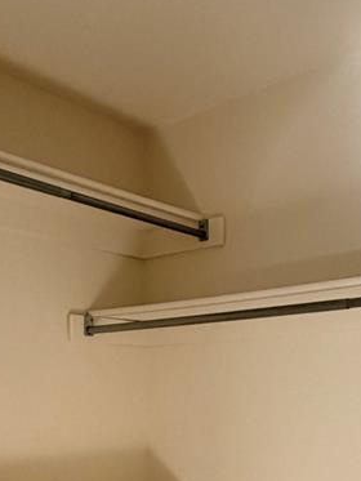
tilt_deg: -10.8
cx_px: 177
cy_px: 518
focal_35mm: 45
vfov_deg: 36.2
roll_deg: +1.1
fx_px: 625
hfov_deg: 32.2
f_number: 2.2
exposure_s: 1/121
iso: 160
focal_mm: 2.22
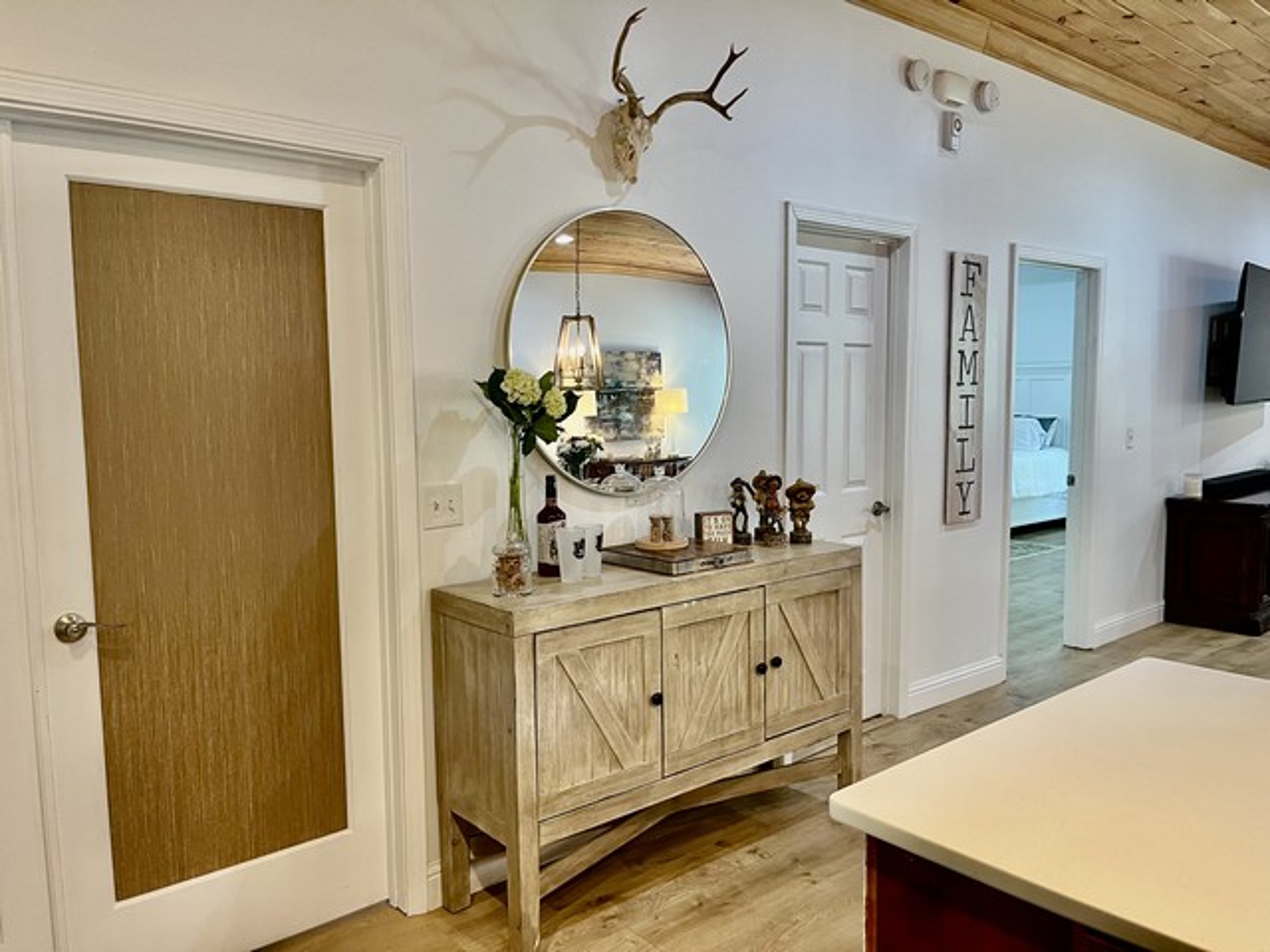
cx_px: 635
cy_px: 476
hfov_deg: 67.3
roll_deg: +1.7
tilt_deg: -2.6
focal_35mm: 26
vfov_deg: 53.1
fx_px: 954
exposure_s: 1/60
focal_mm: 5.1
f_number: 1.6
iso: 125
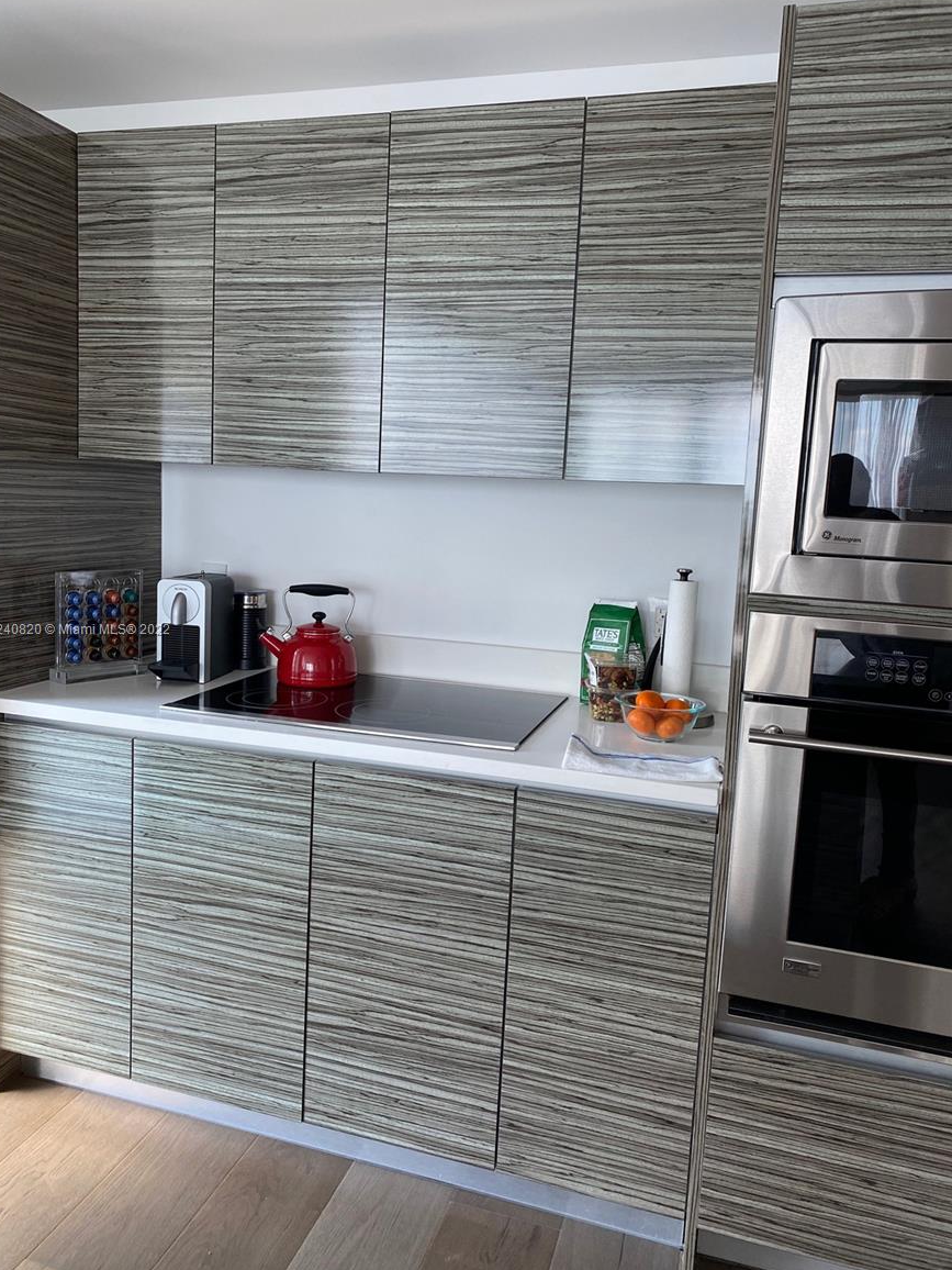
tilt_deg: -7.4
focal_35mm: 27
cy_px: 631
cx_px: 463
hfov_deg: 51.3
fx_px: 990
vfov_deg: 65.3
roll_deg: -3.0
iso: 80
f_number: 1.8
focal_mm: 4.25
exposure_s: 1/122
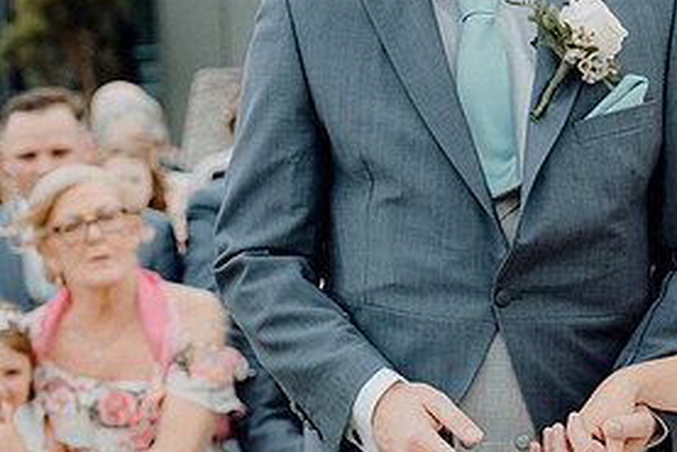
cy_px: 167
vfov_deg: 10.6
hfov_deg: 15.5
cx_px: 631
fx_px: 2446
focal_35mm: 130
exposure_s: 1/320
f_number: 3.5
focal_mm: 62
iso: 125
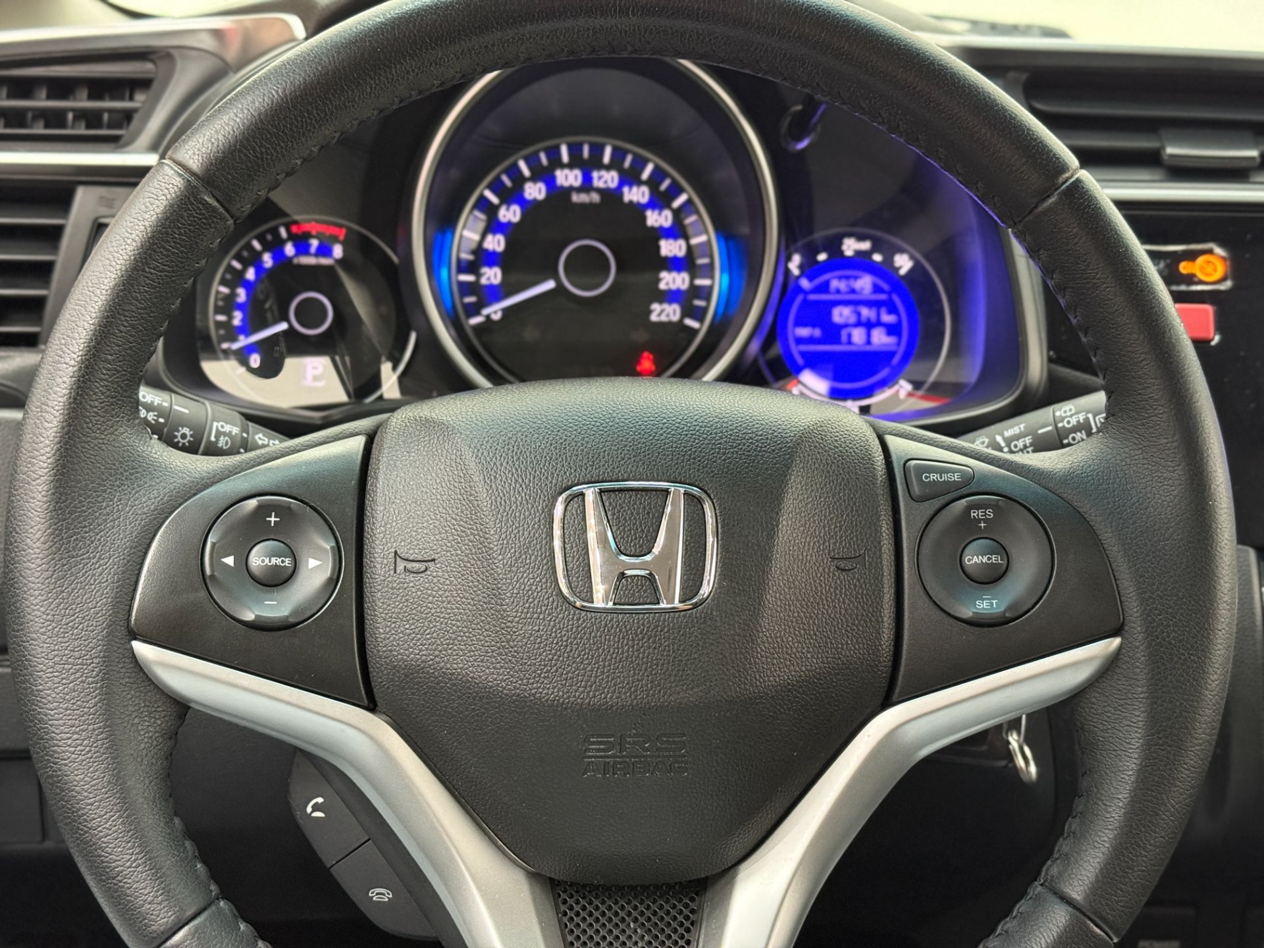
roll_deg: -2.7
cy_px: 474
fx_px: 1753
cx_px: 632
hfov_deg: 39.7
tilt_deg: -17.5
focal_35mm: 48
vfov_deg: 30.3
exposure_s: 1/40
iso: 500
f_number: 1.78
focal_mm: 6.76
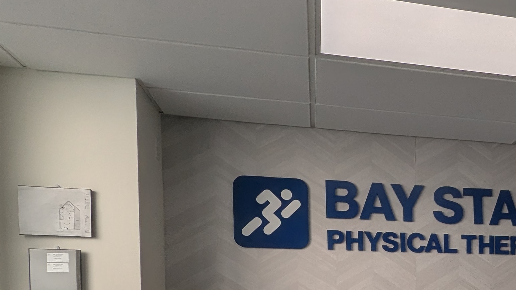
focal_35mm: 46
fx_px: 629
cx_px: 521
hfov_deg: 39.2
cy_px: 353
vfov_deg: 23.6
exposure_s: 1/606
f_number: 2.2
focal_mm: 2.35
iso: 48
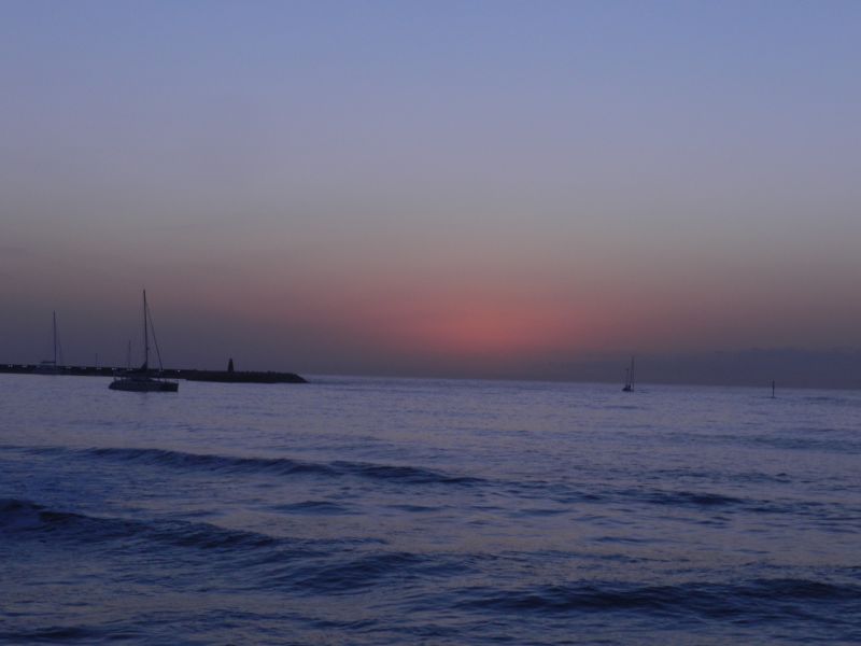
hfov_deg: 28.6
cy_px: 323
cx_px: 430
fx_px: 1691
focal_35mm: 68
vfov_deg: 21.6
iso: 160
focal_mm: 12.1
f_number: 4.7
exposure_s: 1/320
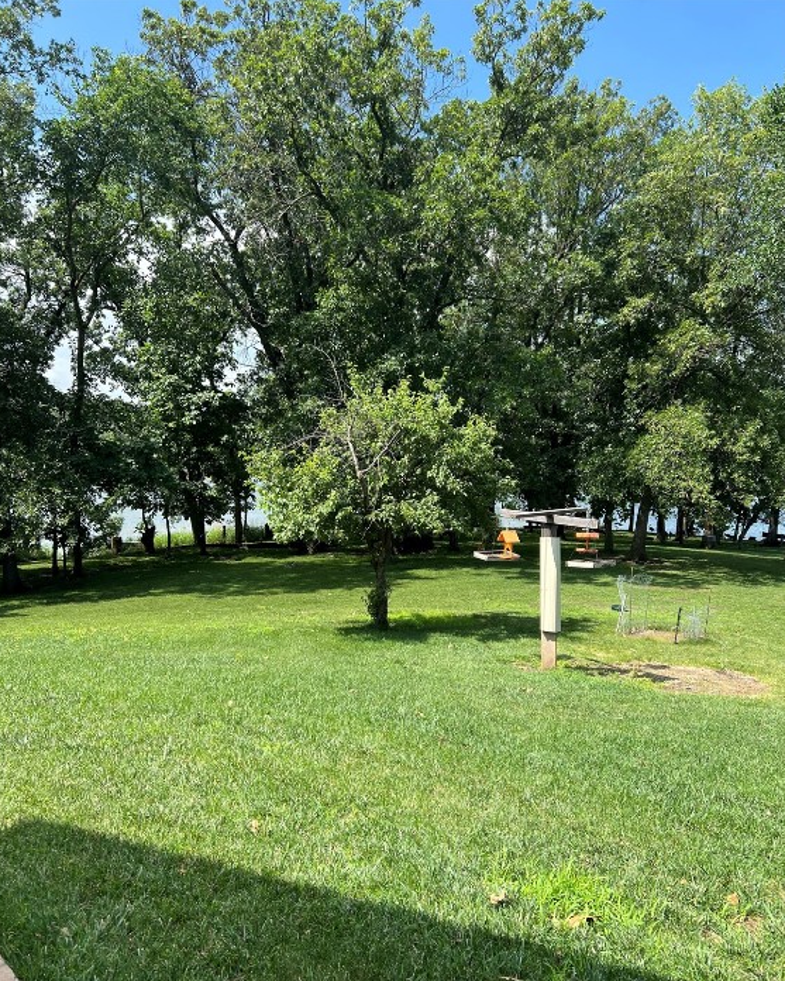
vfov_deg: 62.1
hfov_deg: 51.5
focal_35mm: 28
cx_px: 393
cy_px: 537
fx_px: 813
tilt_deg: -6.9
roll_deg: +0.4
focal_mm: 5.7
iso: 50
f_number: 1.5
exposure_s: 1/1488
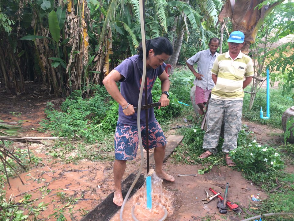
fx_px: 246
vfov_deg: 48.2
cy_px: 110
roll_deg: -0.3
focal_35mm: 29
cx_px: 147
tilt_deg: -17.2
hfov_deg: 61.7
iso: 32
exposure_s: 1/112
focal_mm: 4.15
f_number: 2.2
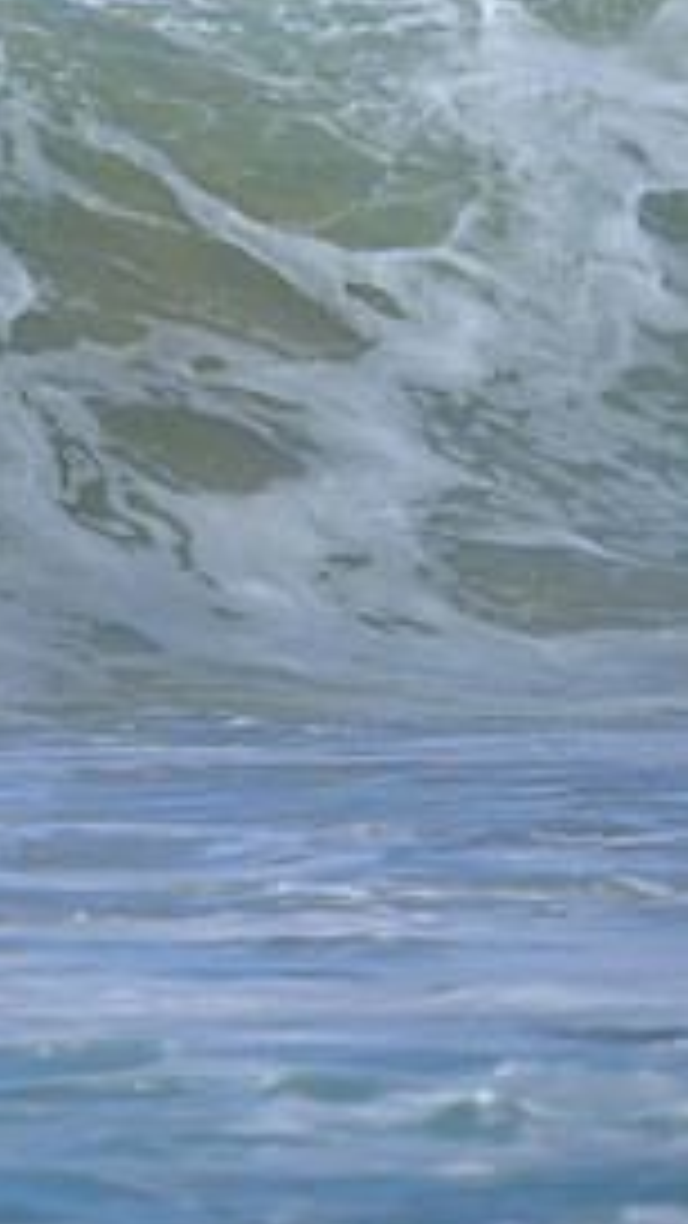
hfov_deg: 0.5
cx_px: -700
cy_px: 86
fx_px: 79621
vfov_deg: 0.9
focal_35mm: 2455
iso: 280
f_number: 6.3
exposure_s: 1/2000
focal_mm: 800
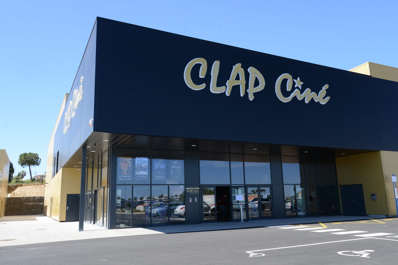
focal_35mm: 31
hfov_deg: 60.3
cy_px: 132
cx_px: 199
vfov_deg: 42.4
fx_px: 343
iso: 500
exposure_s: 1/400
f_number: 11
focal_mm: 31
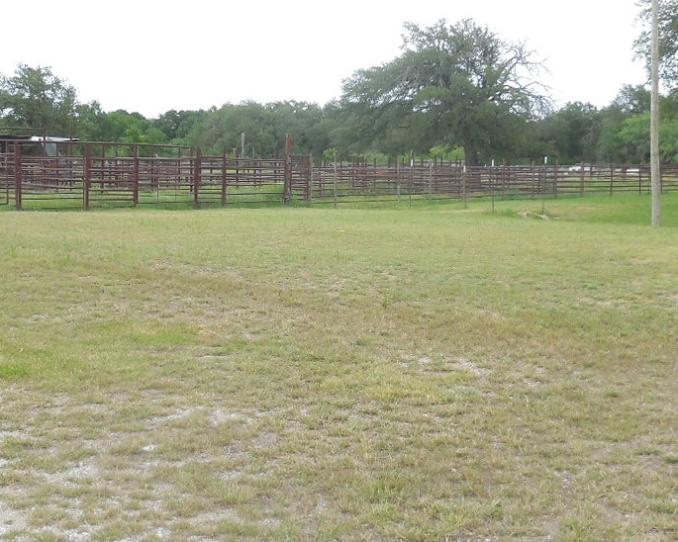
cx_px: 314
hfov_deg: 33.0
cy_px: 281
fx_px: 1144
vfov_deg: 26.7
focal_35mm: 57
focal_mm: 4.5
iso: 125
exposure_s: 1/400
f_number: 3.1
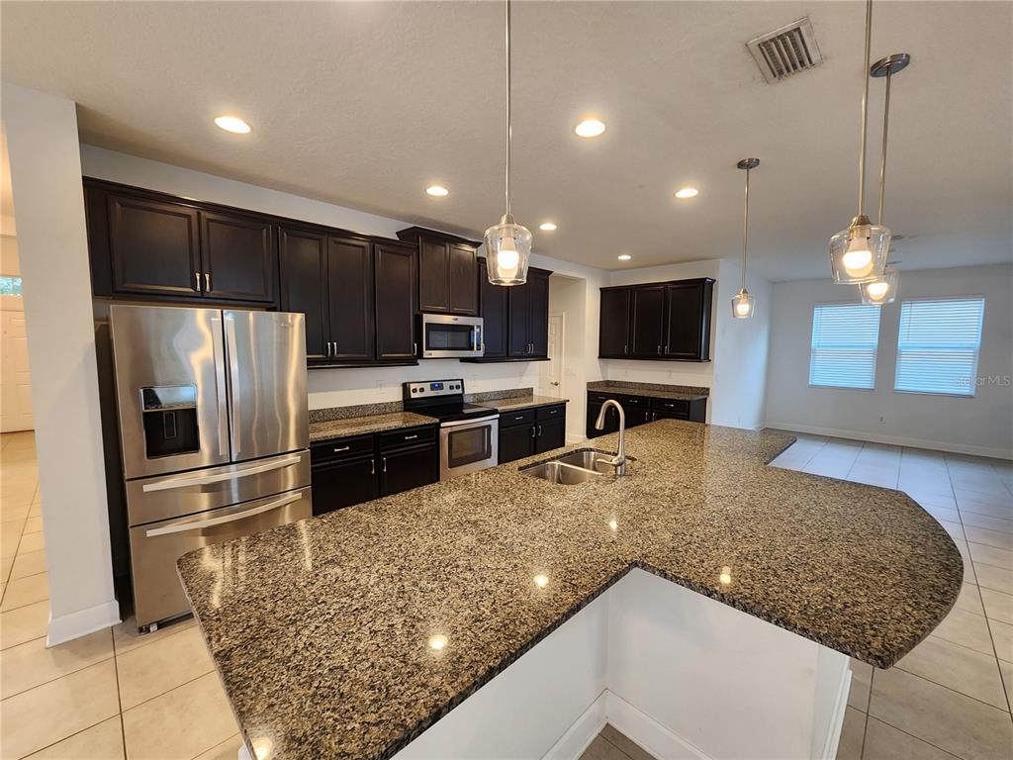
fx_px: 380
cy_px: 380
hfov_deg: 106.2
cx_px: 506
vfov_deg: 89.9
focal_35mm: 13
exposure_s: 1/40
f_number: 2.2
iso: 320
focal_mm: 2.2
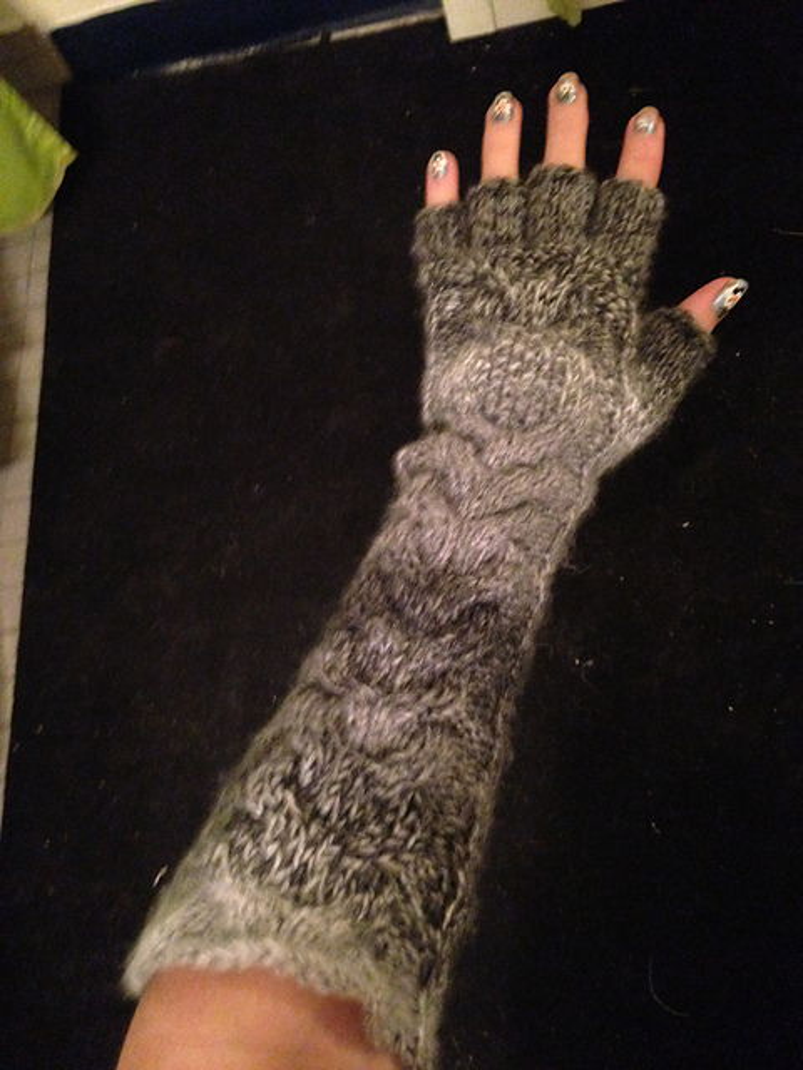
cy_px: 535
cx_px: 402
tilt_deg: -66.0
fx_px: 1021
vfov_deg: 55.4
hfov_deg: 42.9
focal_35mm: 33
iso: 800
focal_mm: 4.12
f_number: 2.4
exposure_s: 1/15
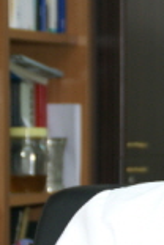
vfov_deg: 8.5
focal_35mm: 241
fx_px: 1647
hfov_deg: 5.6
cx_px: 279
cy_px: 140
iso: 400
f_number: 5.6
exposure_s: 1/80
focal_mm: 50
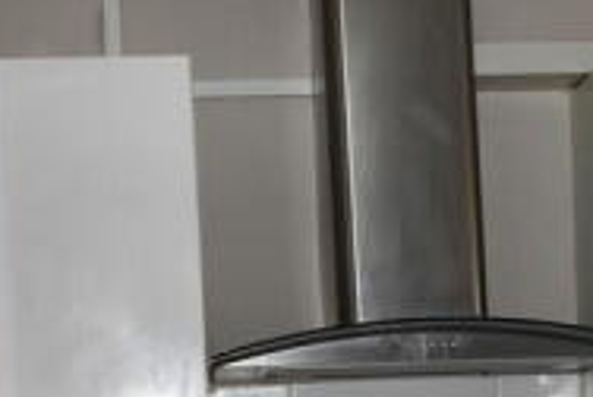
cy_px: 581
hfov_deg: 21.5
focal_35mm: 94
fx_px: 1551
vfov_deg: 13.8
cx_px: 449
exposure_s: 1/160
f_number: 4.5
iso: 450
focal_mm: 18
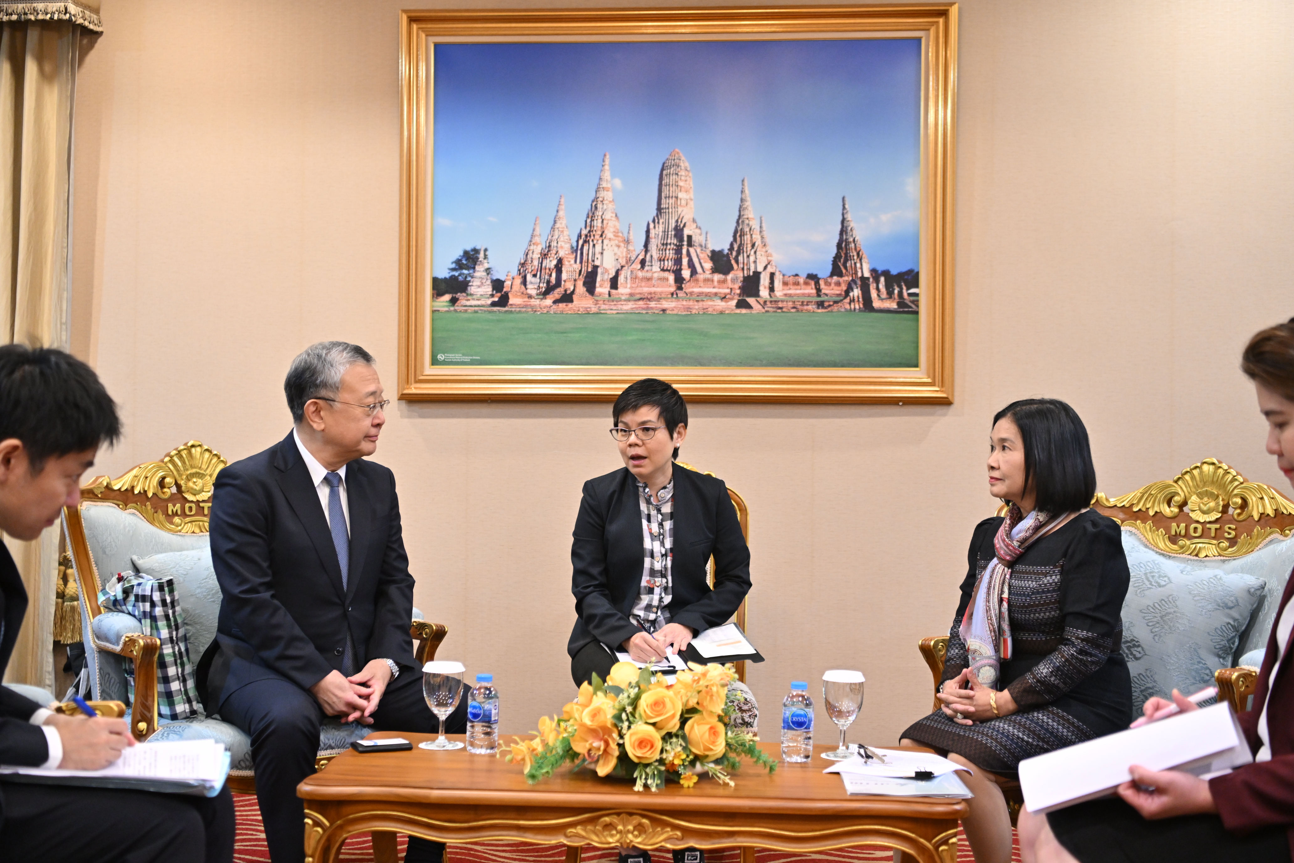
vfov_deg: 29.2
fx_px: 1653
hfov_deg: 42.7
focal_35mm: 46
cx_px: 647
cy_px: 432
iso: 2000
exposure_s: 1/125
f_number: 2.8
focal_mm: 46
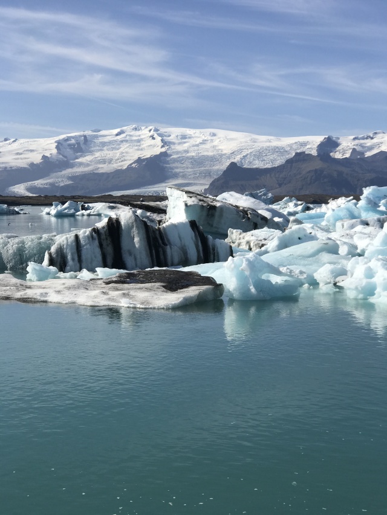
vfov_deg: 33.8
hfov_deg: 25.7
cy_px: 258
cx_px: 194
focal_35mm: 57
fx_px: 849
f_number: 2.8
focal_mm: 6.6
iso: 20
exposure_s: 1/1709
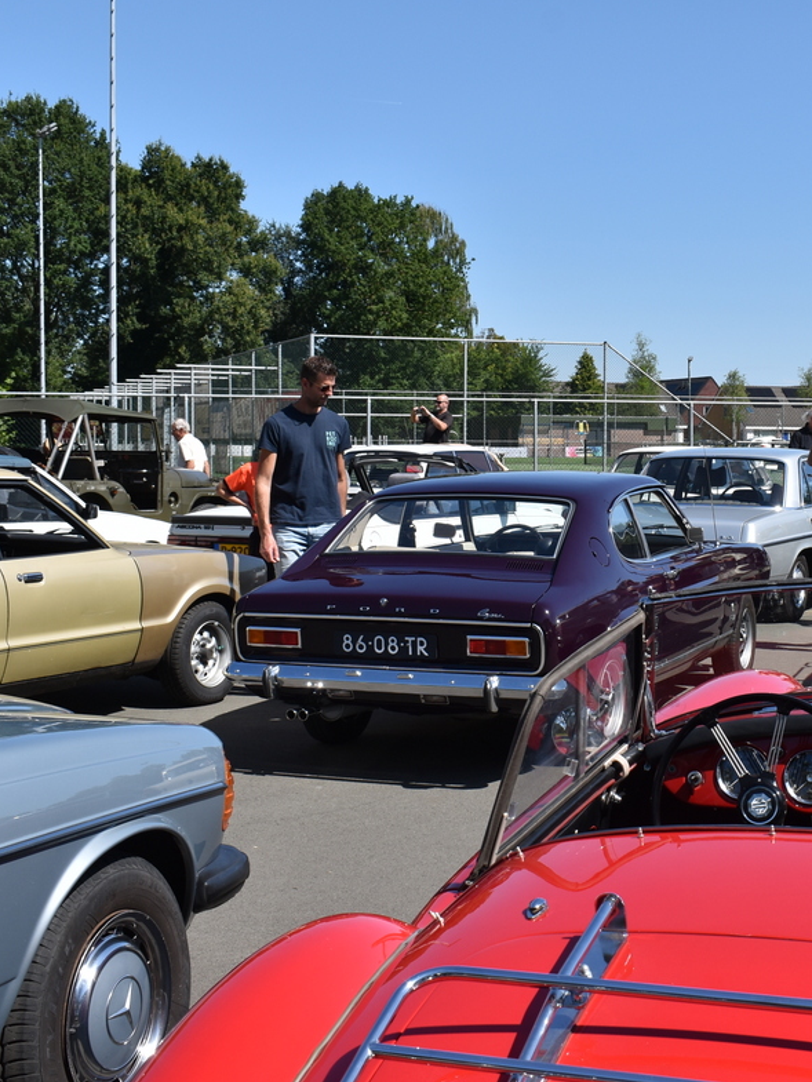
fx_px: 1586
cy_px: 533
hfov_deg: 28.2
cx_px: 633
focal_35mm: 51
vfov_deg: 37.7
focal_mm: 23
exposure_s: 1/250
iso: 100
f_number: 9
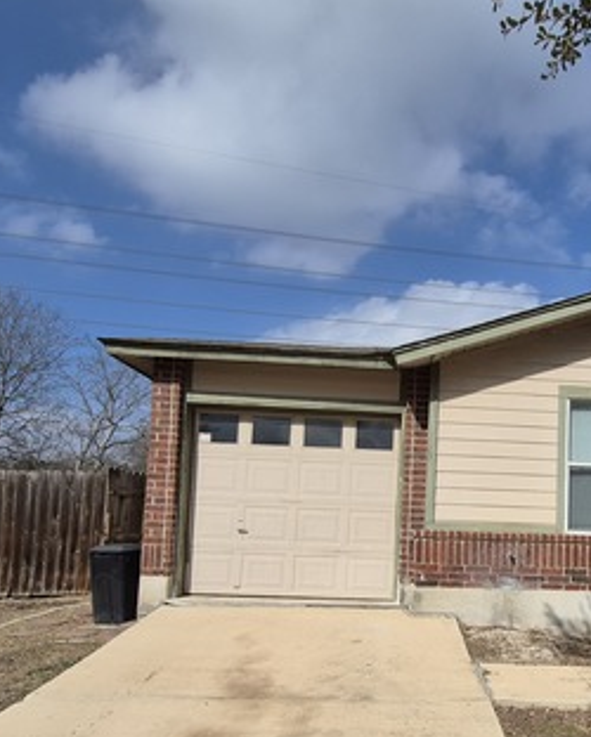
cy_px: 489
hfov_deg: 52.2
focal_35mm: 26
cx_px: 454
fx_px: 568
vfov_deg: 64.4
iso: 50
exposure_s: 1/3592
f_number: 2.2
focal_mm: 1.74
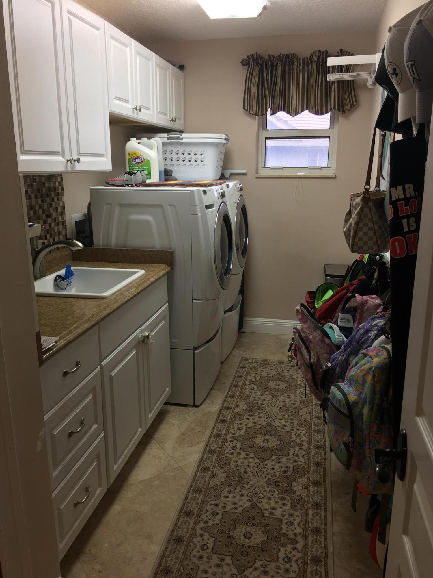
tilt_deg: -13.0
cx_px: 216
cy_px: 289
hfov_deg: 48.2
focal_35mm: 29
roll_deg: +0.4
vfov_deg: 61.7
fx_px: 484
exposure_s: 1/30
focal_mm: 4.15
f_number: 2.2
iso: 32
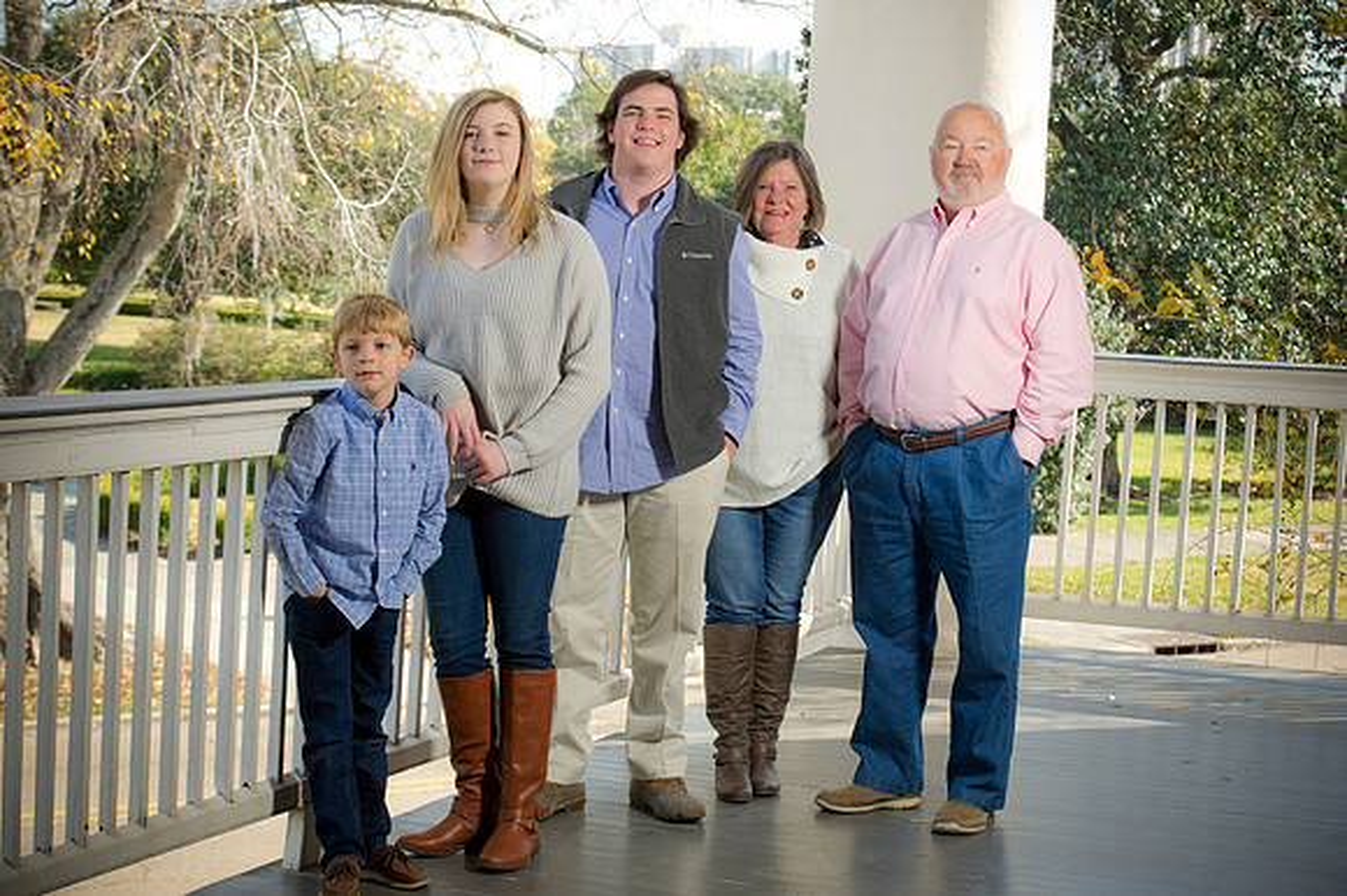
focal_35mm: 70
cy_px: 448
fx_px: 2618
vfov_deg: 19.4
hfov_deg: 28.9
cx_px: 674
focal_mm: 70
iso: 160
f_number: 8
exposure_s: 1/125
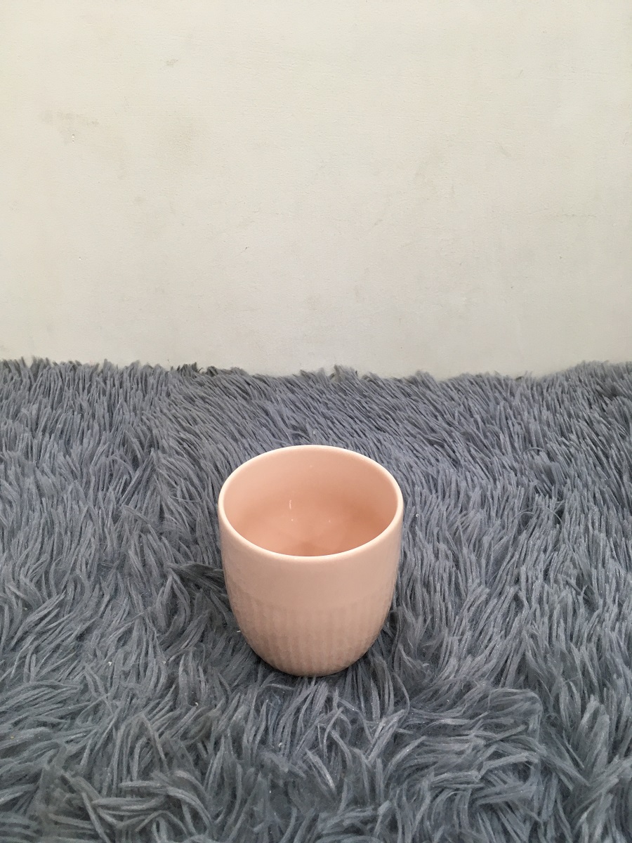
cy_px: 422
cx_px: 316
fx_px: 706
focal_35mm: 29
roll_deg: -1.7
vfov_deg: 61.7
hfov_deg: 48.2
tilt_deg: -34.8
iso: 100
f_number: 2.2
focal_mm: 4.15
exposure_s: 1/33
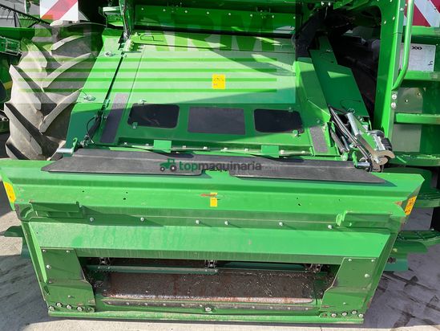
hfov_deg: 61.6
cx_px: 220
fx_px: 369
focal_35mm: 29
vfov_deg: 48.2
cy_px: 166
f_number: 1.8
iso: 16
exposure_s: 1/500
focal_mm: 3
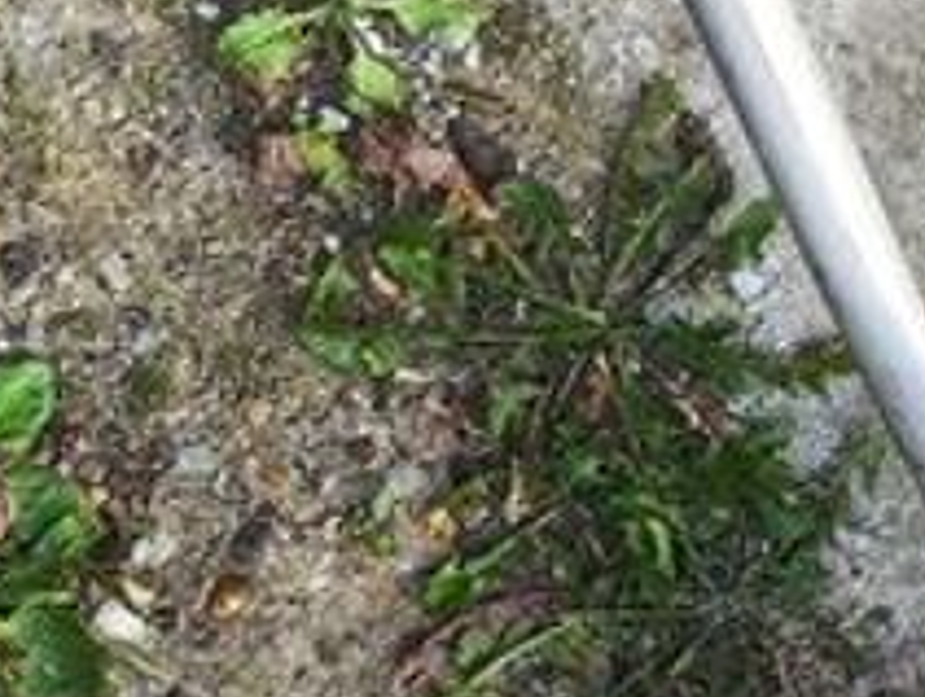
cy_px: 300
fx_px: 3881
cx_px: 1640
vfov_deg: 10.3
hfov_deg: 12.5
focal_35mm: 145
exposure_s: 1/100
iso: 164
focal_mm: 7.01
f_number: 1.69
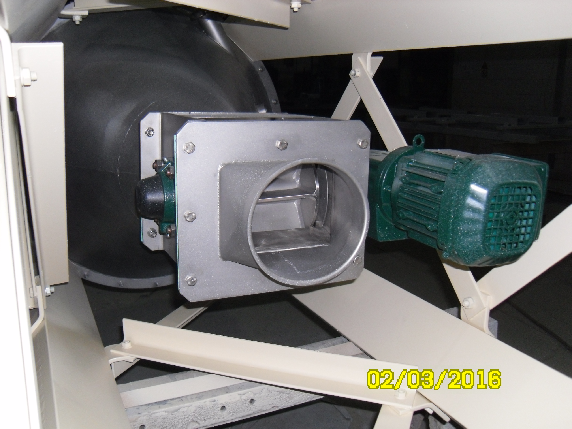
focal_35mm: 34
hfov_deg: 54.0
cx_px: 286
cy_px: 214
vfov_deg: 41.8
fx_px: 562
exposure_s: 1/45
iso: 200
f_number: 8.1
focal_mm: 6
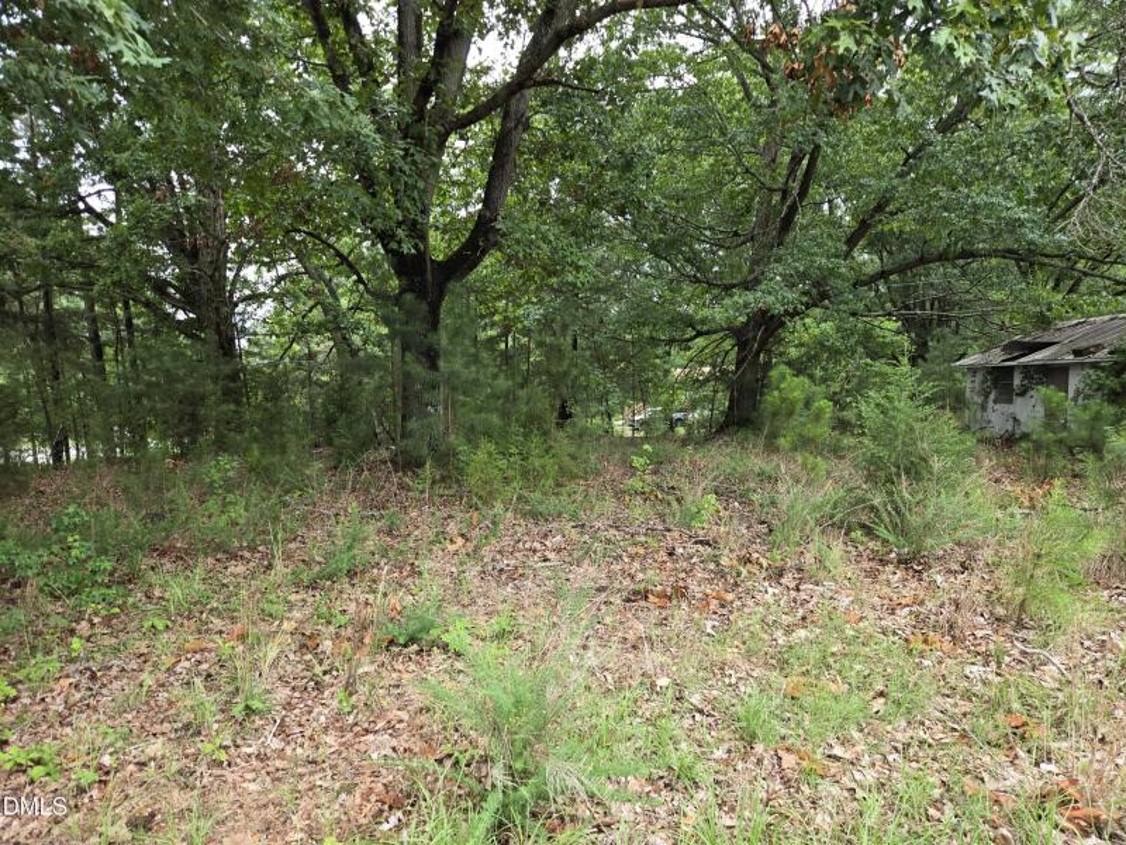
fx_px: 748
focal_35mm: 23
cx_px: 563
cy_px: 422
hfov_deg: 73.9
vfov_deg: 58.9
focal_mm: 5.4
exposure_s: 1/154
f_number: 1.8
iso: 25
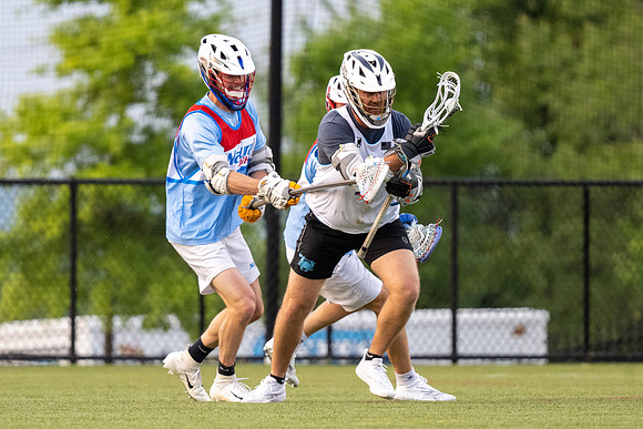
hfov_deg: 2.3
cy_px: 243
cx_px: 277
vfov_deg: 1.6
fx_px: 15693
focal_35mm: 878
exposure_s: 1/1000
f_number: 5.6
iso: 2500
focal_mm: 500
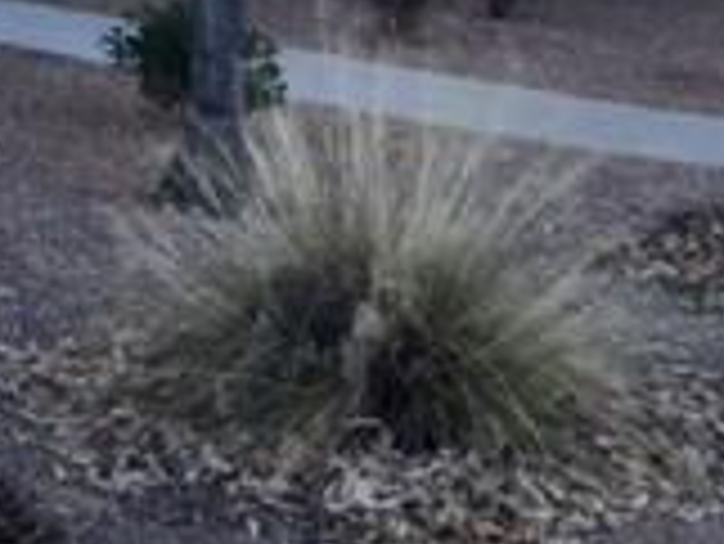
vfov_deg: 11.8
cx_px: -684
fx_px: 2407
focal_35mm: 115
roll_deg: -1.5
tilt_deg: +5.2
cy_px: -486
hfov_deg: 14.5
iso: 32
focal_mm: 4.15
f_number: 2.2
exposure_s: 1/732
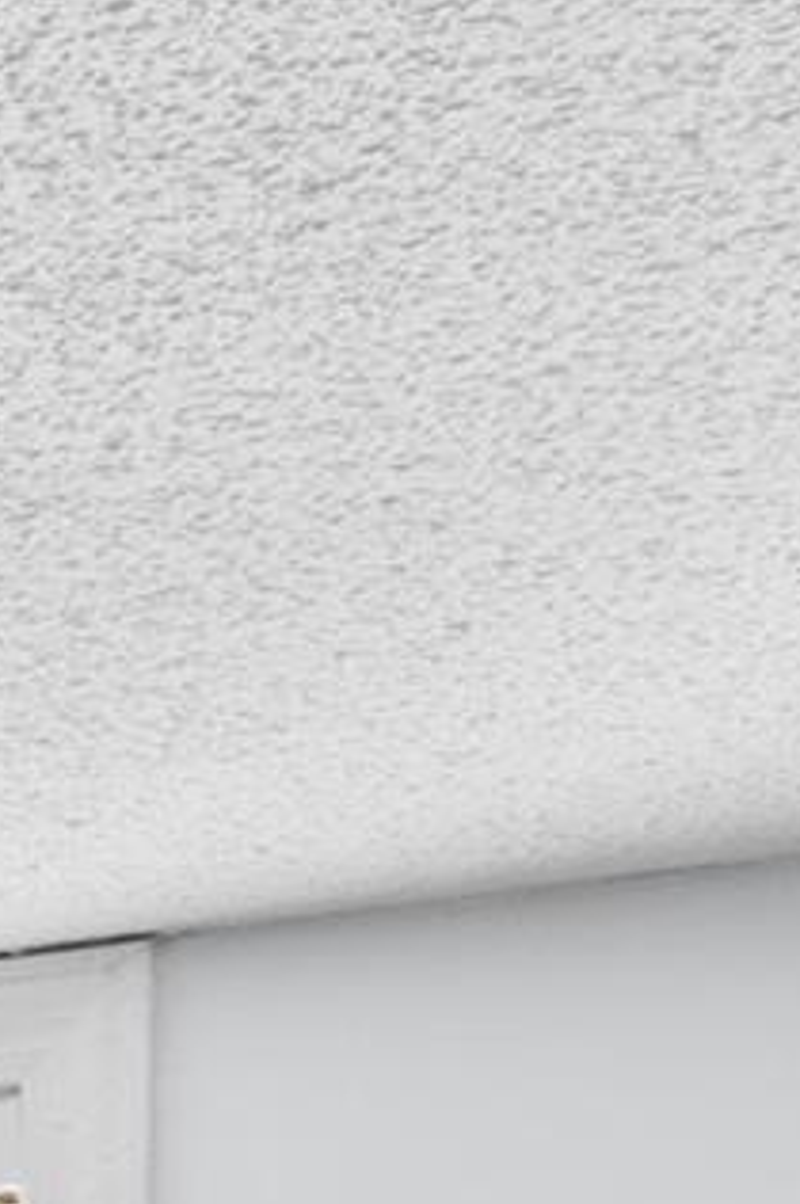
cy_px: 2511
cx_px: -3288
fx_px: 6180
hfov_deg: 5.5
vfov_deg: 10.2
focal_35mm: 185
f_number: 5
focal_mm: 13
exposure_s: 1.3
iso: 100
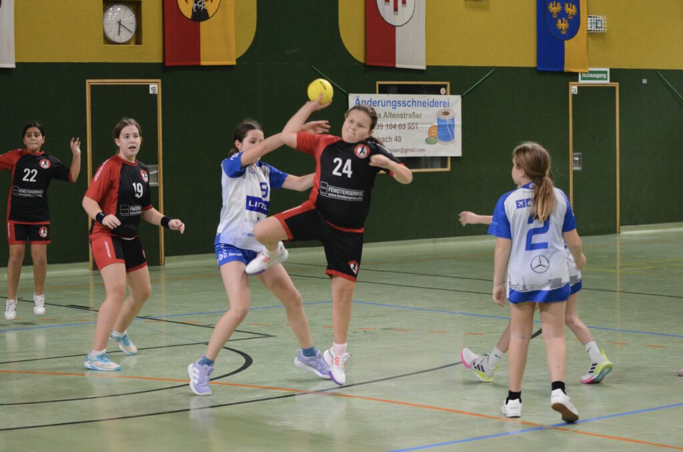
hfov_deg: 24.7
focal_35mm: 82
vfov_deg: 16.5
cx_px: 342
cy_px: 226
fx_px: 1562
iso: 1600
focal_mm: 55
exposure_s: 1/250
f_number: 4
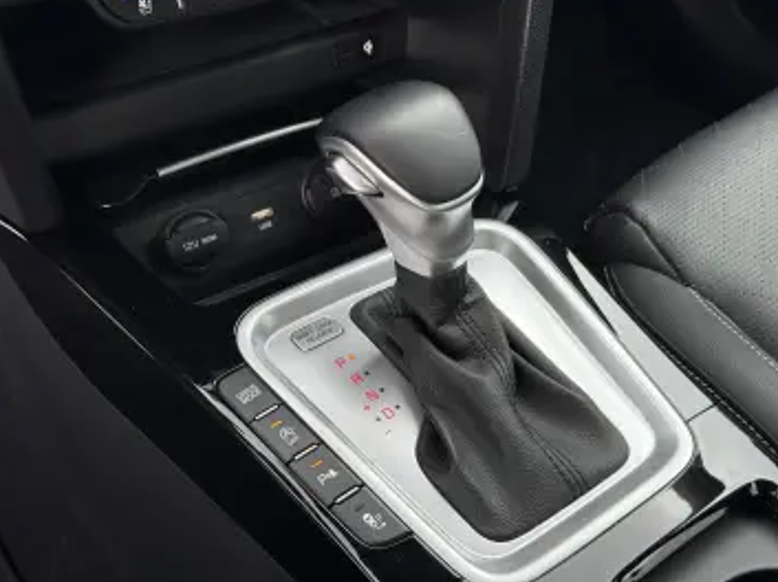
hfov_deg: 38.9
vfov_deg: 29.6
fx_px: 1100
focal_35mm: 49
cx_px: 386
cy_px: 287
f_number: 1.78
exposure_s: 1/243
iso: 100
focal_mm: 6.76
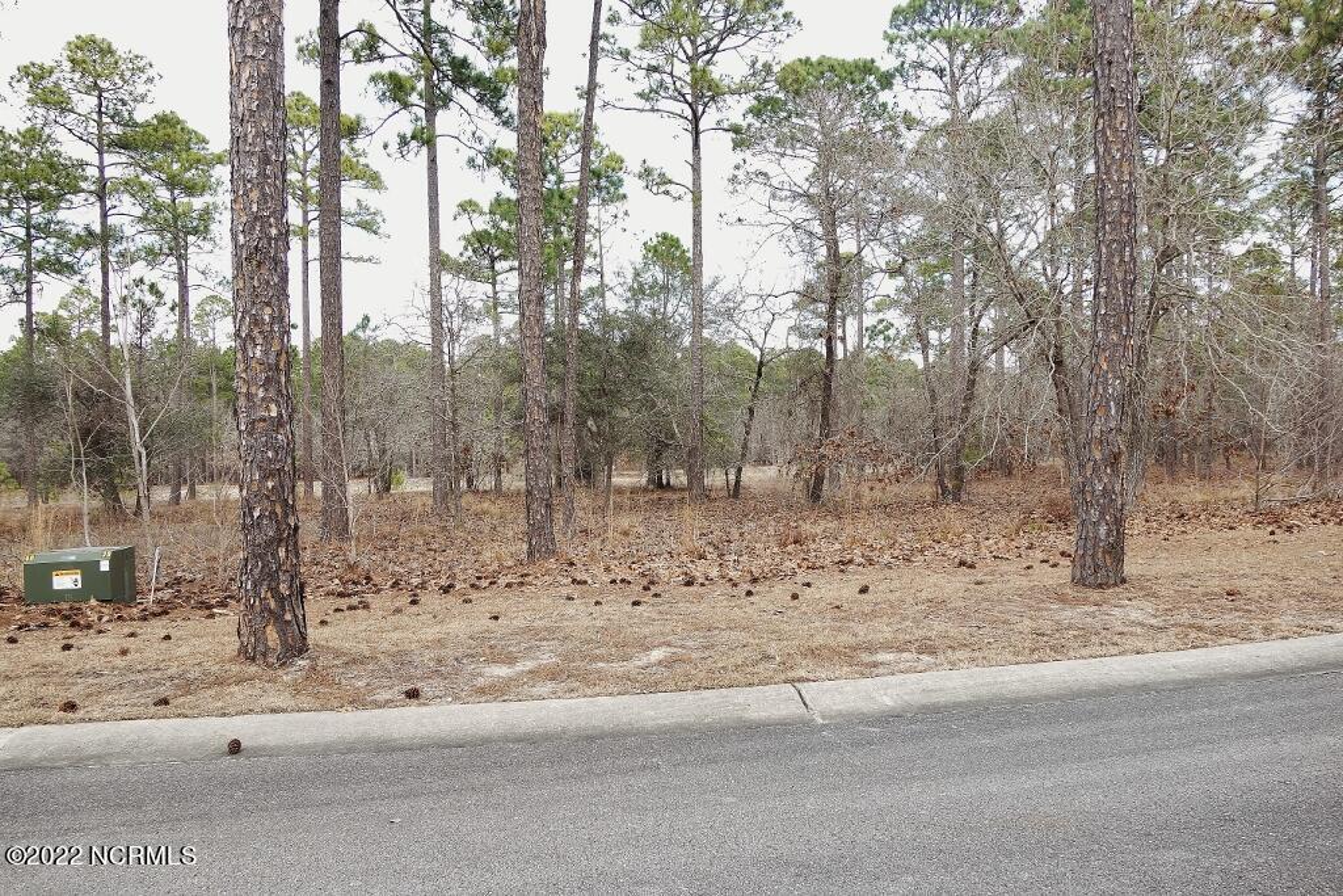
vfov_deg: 46.4
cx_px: 672
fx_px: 1045
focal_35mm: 28
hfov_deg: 65.5
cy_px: 448
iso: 125
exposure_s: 1/100
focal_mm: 10.4
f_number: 4
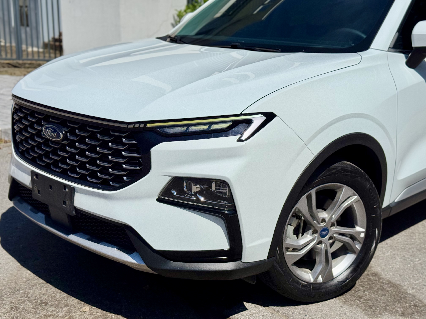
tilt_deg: -13.7
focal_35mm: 48
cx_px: 213
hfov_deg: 39.7
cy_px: 160
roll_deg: -0.1
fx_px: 591
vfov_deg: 30.3
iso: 64
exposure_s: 1/28571
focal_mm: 6.76
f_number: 1.78
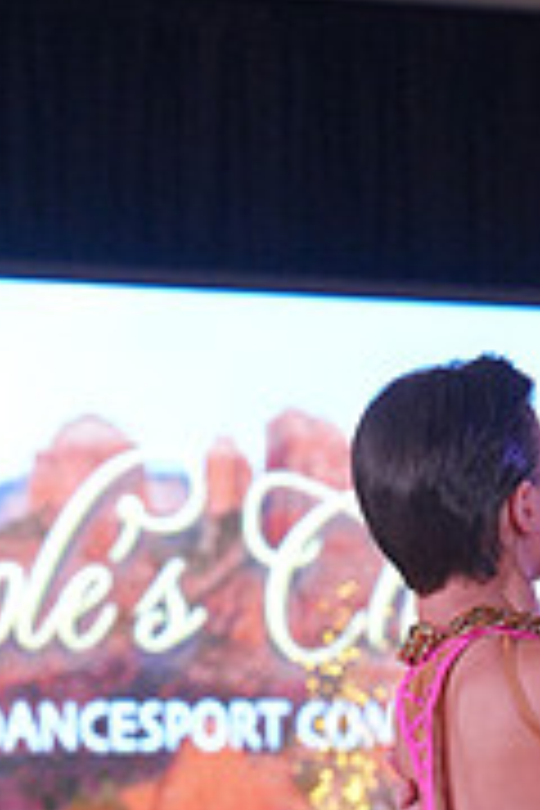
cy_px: 1080
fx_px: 5422
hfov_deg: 5.6
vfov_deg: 8.4
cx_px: 835
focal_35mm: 241
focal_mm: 75
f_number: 4
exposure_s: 1/400
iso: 2000
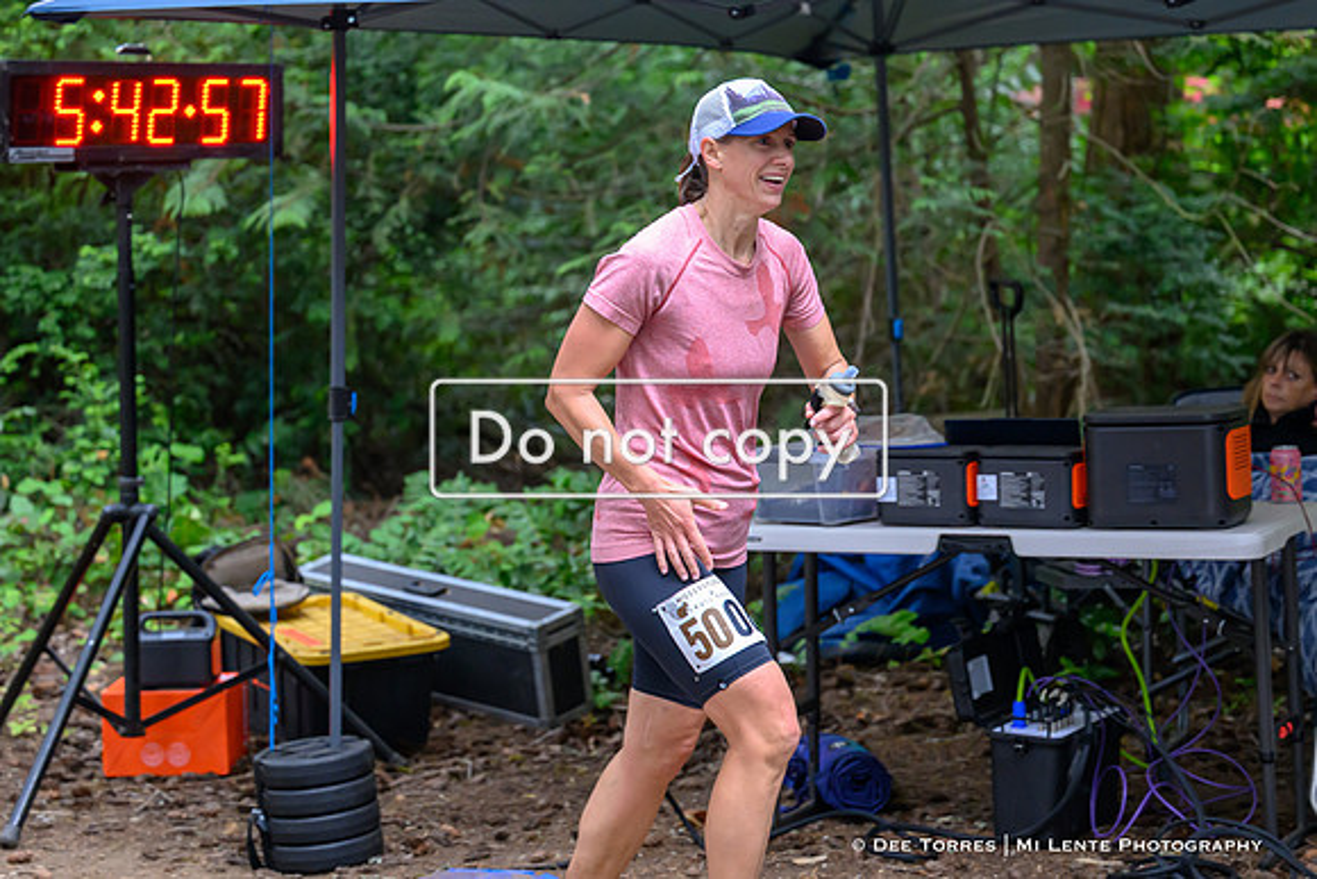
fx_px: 3150
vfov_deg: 15.9
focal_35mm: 86
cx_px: 585
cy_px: 351
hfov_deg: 23.6
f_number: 2.8
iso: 2800
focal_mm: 70
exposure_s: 1/640
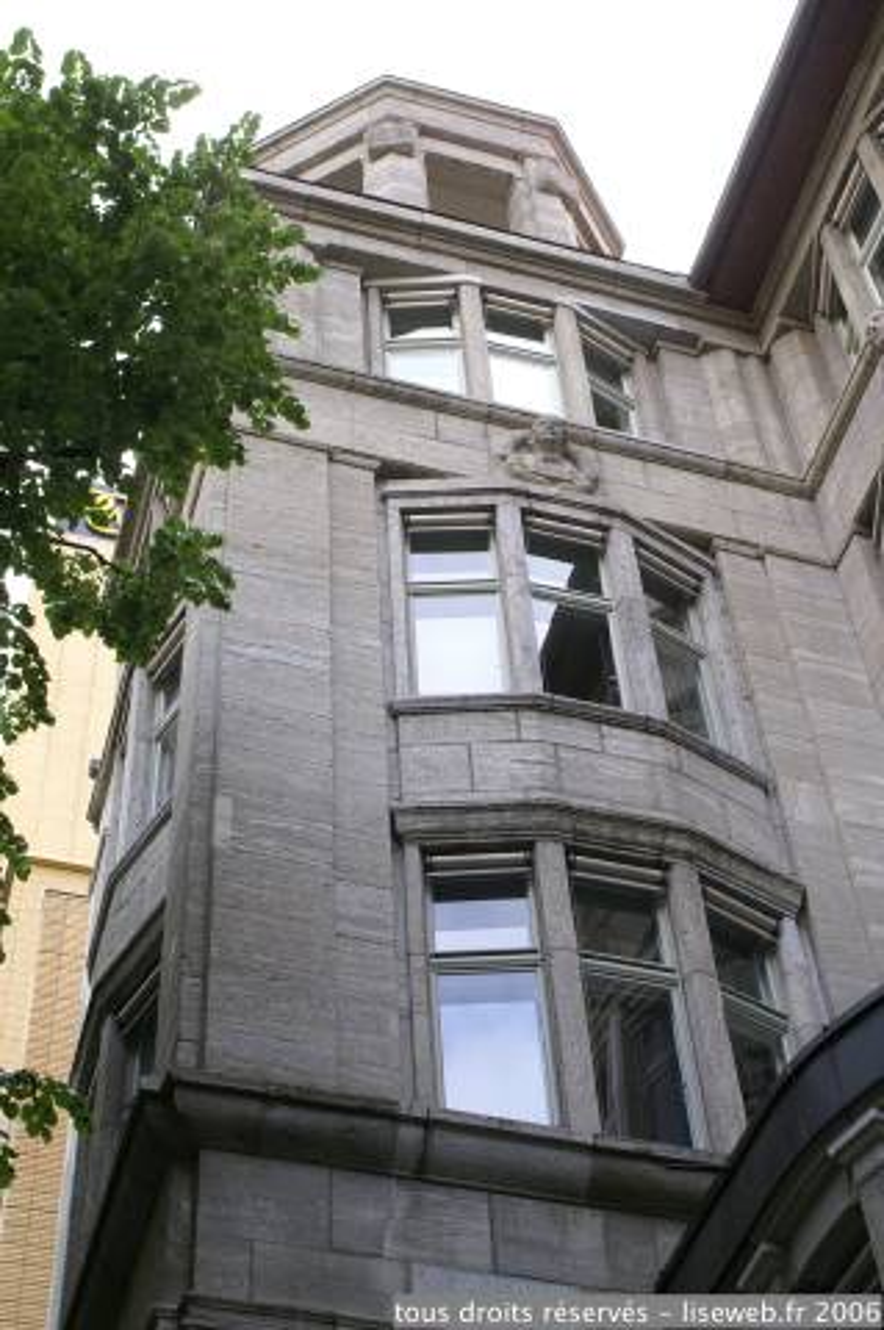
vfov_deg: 37.9
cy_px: 665
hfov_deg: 25.7
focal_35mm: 52
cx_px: 442
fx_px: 1938
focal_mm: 35
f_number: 6.3
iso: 100
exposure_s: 1/60
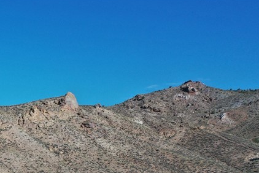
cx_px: -60
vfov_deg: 17.9
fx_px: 518
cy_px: 213
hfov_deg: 25.0
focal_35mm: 72
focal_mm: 10.26
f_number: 2.8
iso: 100
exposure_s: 1/2500
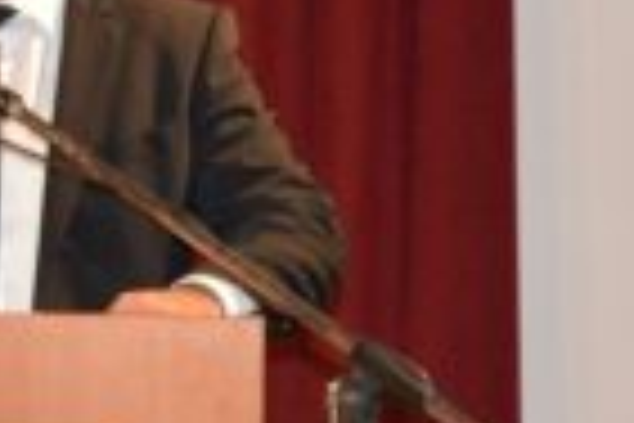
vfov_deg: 6.6
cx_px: -29
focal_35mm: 207
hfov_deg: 9.9
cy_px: 243
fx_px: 3645
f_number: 5.3
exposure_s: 1/60
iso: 2500
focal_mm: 40
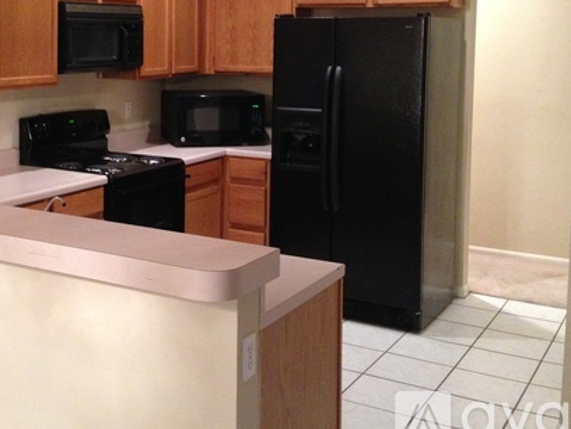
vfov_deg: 26.6
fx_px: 891
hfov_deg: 34.9
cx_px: 155
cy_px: 97
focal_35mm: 54
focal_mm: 4.12
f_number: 2.4
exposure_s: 1/20
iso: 400
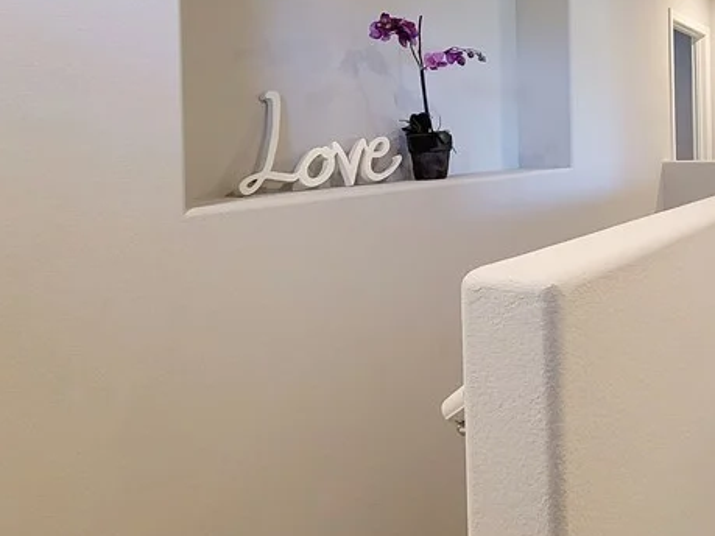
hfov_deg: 51.3
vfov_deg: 46.4
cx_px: 692
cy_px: 132
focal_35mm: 29
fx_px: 599
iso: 320
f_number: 2.2
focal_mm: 2.2
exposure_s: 1/60.2
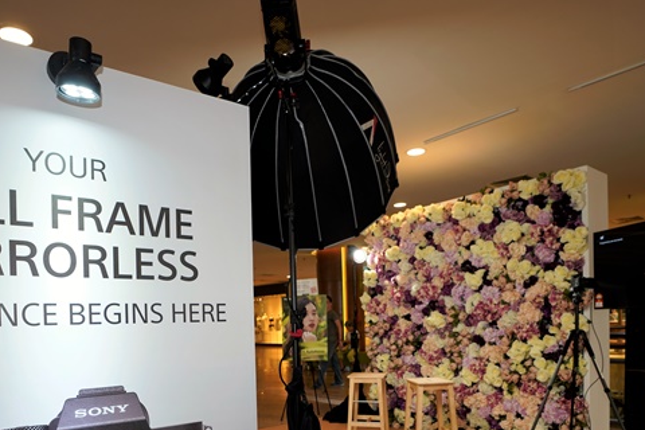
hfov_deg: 71.3
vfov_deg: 48.8
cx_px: 288
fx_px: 448
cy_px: 335
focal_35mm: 25
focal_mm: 16
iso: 320
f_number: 4
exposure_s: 1/50
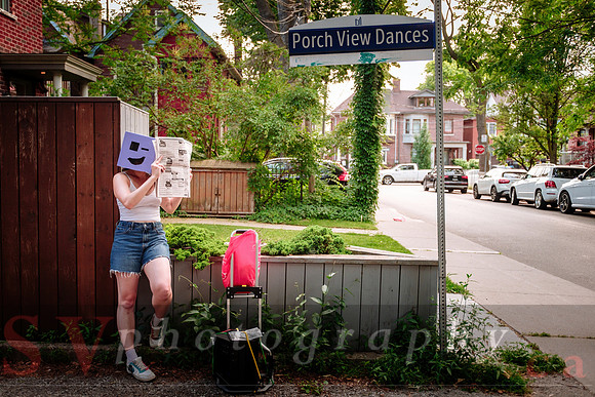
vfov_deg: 38.1
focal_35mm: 35
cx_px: 270
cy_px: 193
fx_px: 576
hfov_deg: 54.6
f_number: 1.8
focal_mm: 20.8
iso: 500
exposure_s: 1/640
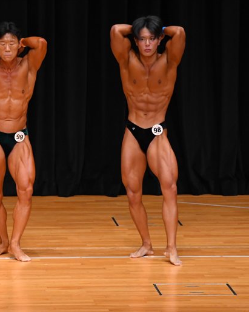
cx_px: 29
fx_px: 3326
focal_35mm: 361
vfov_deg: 5.4
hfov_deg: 4.3
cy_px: 156
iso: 3200
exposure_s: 1/400
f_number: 5.6
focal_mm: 170
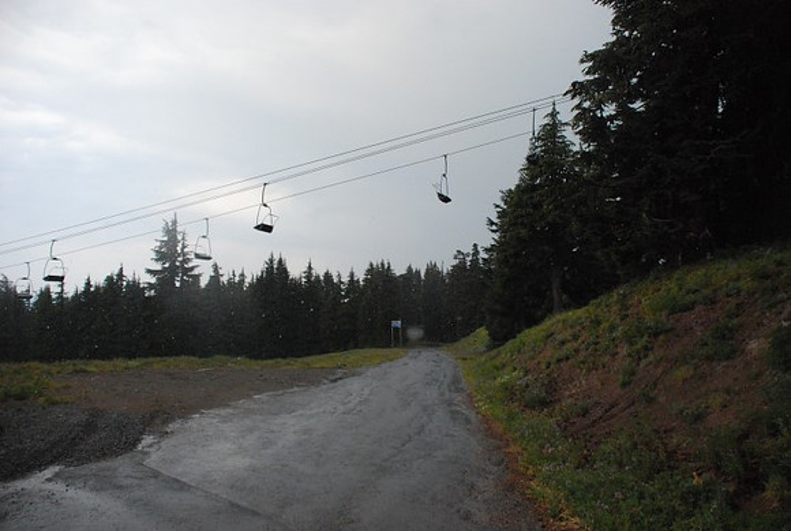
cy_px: 266
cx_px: 396
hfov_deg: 67.3
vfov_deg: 48.1
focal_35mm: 27
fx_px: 594
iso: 1600
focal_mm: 18
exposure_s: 1/2500
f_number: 3.5
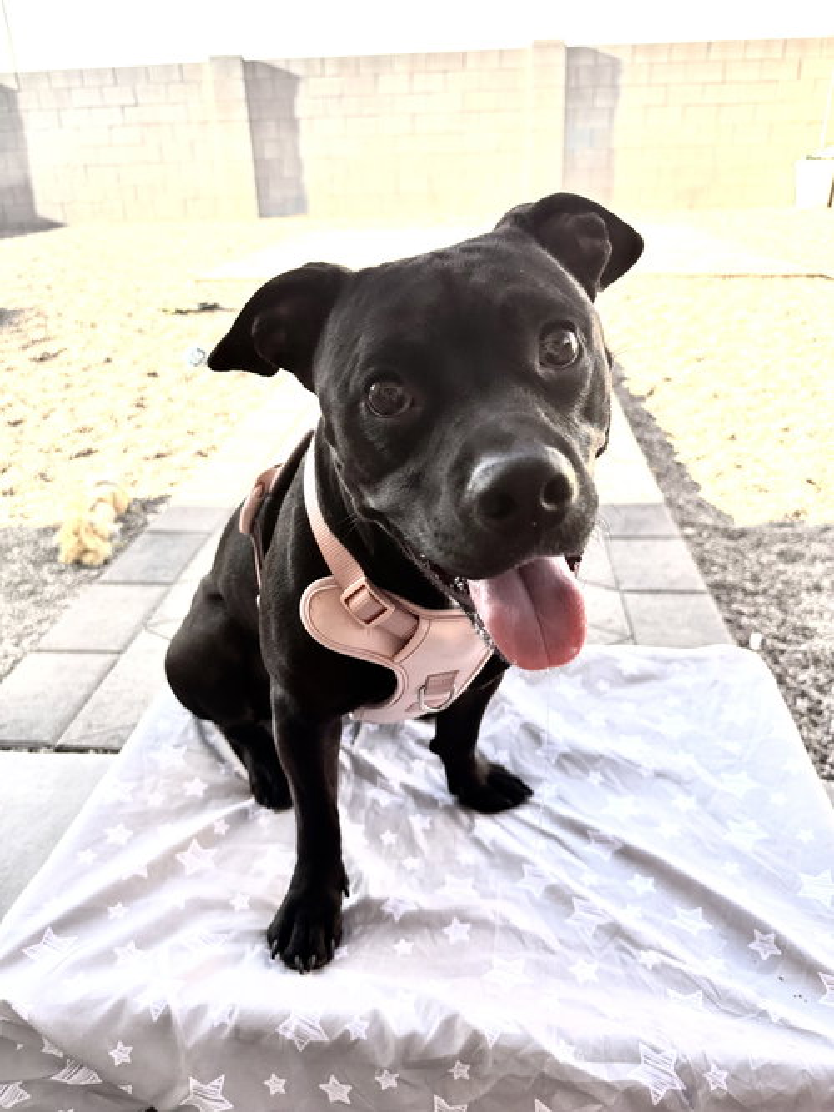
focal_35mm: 24
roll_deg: +2.0
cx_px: 417
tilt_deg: -27.1
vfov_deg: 71.6
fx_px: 771
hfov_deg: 56.8
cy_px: 556
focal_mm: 6.86
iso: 80
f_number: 1.78
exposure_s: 1/779
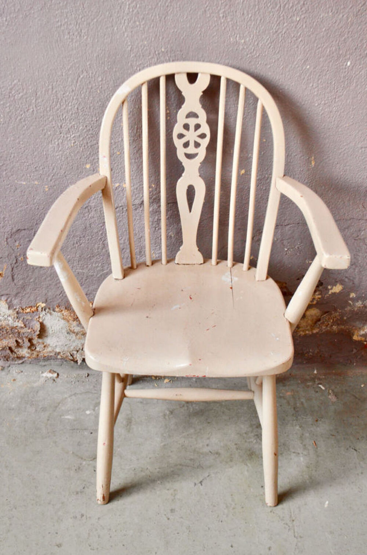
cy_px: 278
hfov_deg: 27.9
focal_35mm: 48
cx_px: 184
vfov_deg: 41.2
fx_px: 738
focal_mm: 32
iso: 1250
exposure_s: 1/80
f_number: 5.6
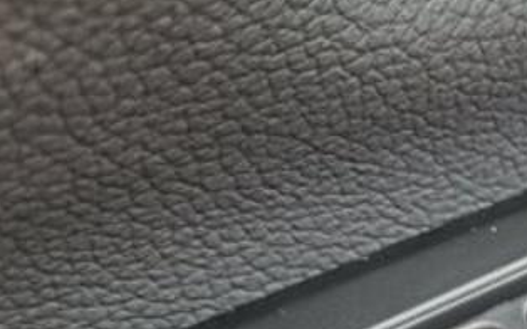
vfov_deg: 14.0
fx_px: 1292
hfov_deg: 20.7
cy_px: 418
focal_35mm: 90
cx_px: 712
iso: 160
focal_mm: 5.4
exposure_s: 1/60
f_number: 1.8
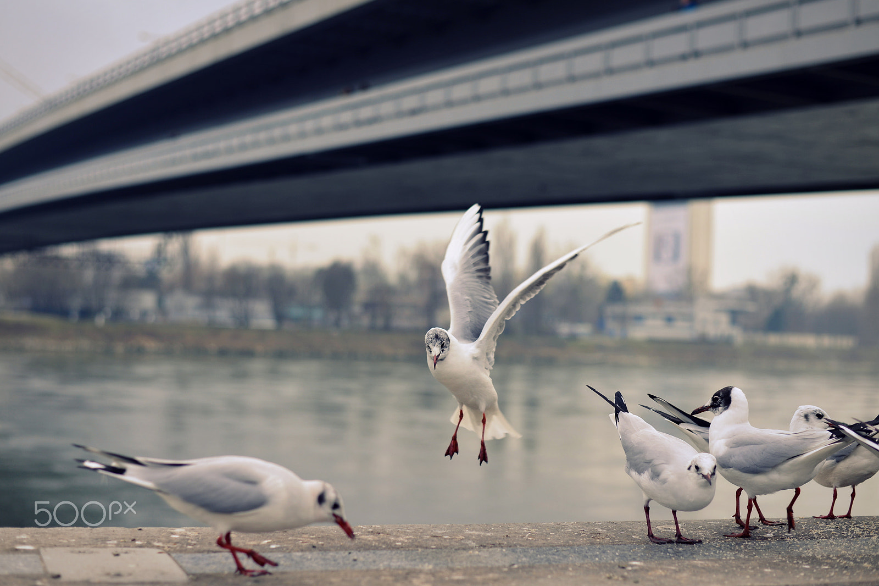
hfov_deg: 39.6
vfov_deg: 27.0
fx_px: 1221
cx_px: 440
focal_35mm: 50
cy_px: 293
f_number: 2.8
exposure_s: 1/640
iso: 100
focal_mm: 50
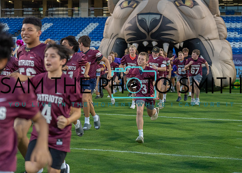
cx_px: 121
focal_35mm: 73
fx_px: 504
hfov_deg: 27.0
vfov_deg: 19.4
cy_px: 86
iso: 2000
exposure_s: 1/1000
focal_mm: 70
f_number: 2.8
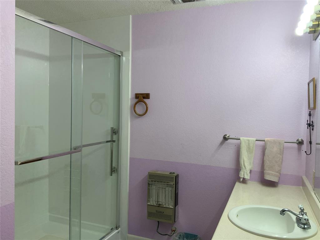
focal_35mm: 29
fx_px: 268
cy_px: 120
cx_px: 160
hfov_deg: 61.7
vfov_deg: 48.2
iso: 20
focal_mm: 3
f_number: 1.8
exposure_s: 1/122
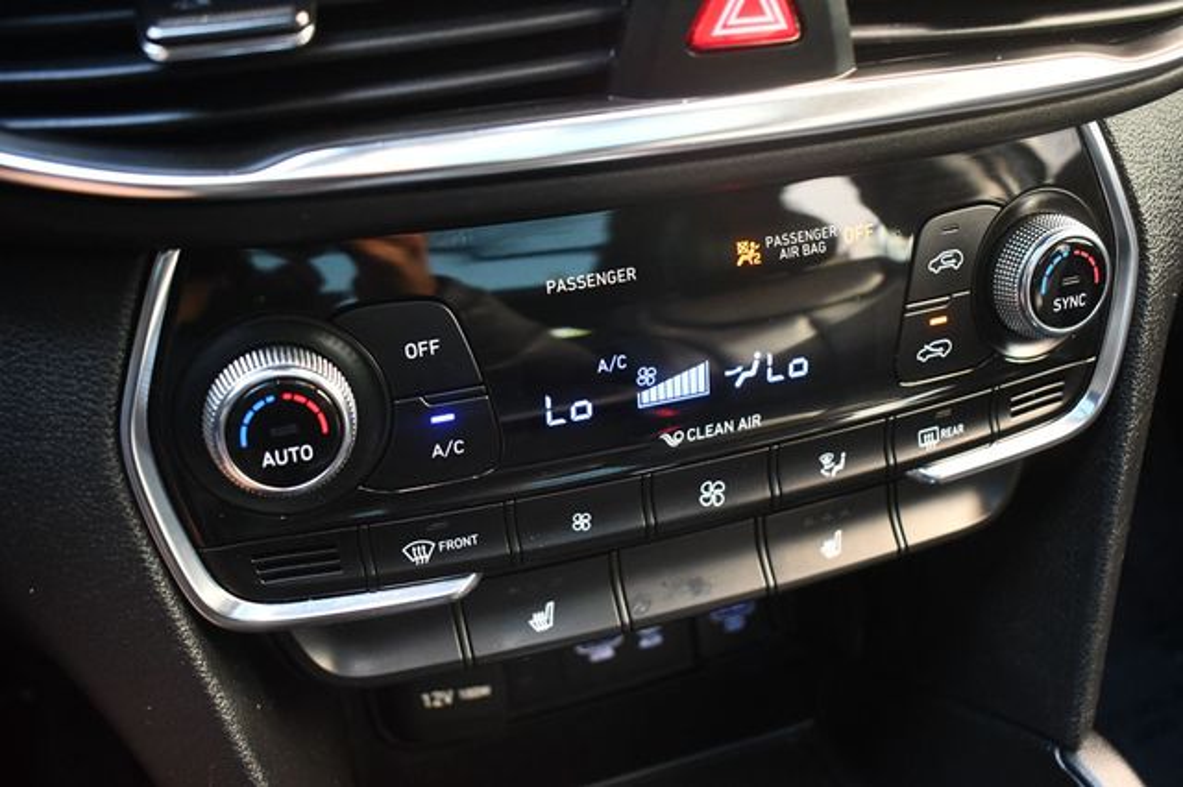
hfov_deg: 53.2
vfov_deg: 36.8
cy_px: 394
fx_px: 1182
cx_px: 592
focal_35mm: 36
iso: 3200
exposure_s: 1/125
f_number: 4
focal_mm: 24
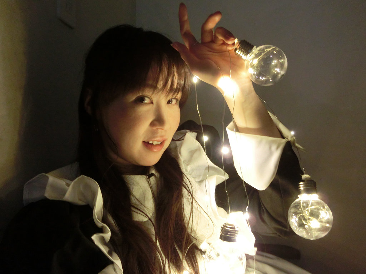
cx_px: 183
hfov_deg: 63.4
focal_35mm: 28
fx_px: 296
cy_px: 137
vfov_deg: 49.7
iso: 800
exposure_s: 1/25
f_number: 3
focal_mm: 5
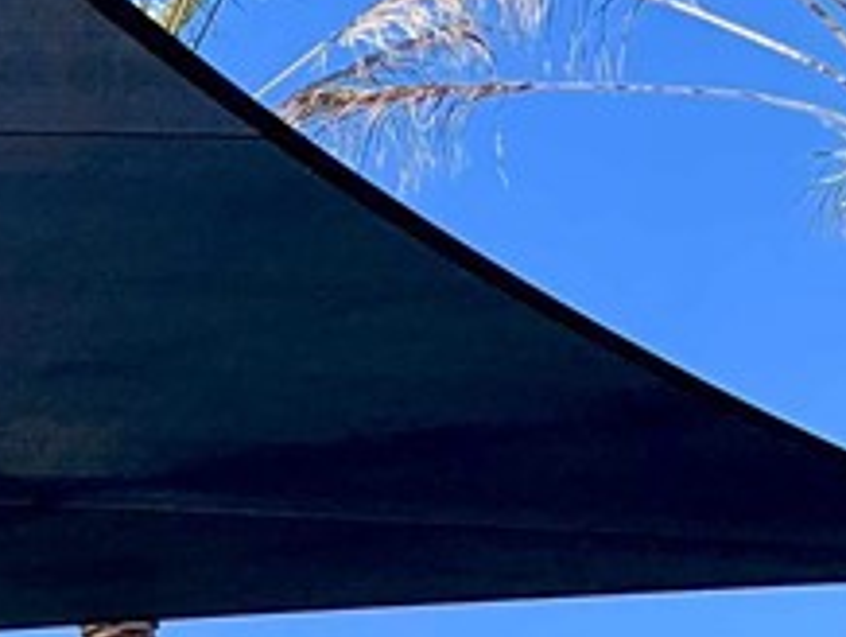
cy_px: 1235
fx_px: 2985
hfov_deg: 13.4
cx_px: -931
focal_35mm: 122
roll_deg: +1.2
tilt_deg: +1.7
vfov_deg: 11.1
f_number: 1.8
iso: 25
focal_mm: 4.25
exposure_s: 1/1124
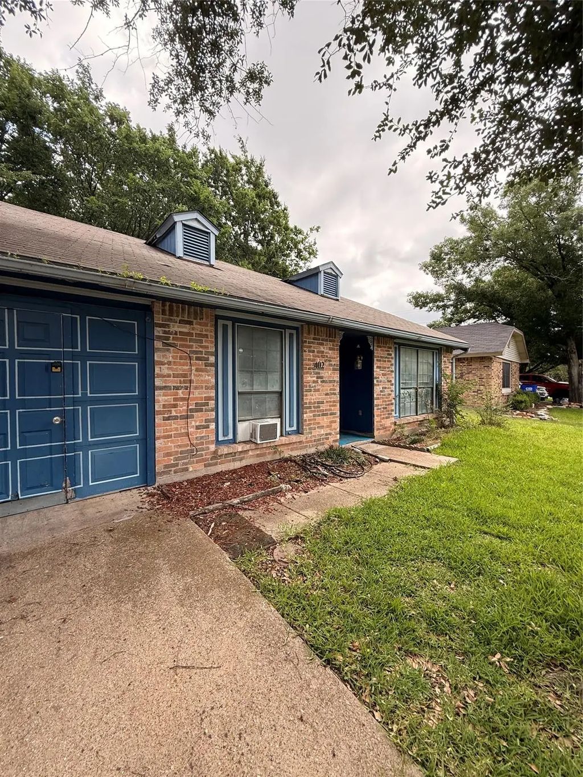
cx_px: 292
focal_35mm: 14
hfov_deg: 85.7
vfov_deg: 102.1
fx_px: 314
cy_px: 388
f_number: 2.2
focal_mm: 2.22
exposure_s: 1/535
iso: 64
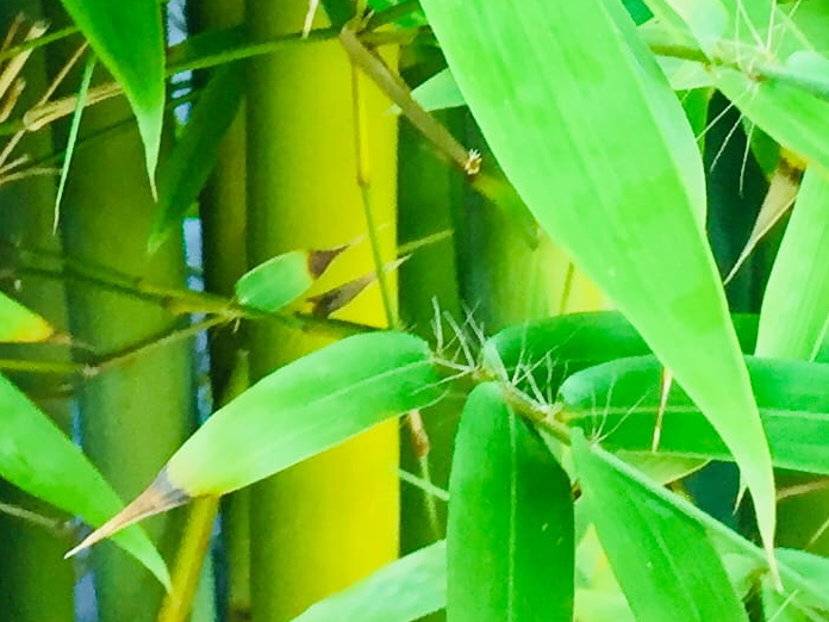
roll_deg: +2.7
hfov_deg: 14.5
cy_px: -281
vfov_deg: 10.6
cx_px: 245
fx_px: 3257
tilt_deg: -5.2
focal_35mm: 136
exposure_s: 1/33
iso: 80
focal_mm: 4.15
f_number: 2.2
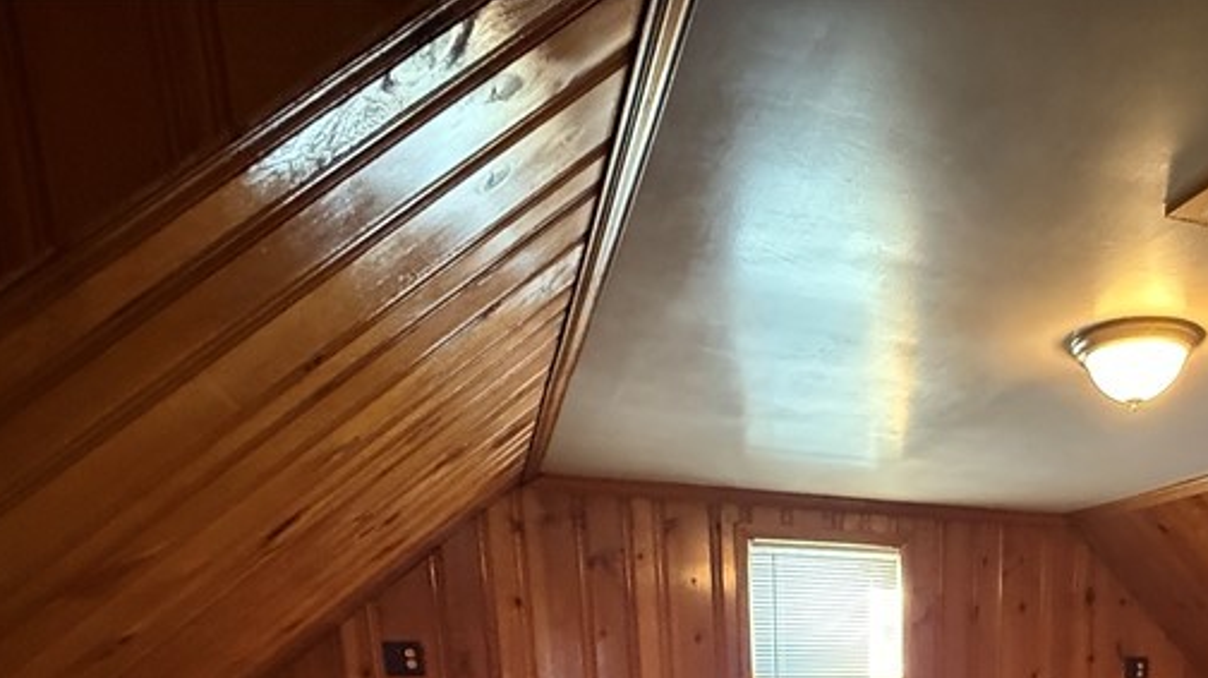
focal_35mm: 31
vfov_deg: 29.3
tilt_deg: -12.3
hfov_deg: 59.3
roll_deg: +0.3
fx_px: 993
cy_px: 913
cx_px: 908
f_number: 2.2
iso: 1000
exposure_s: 1/40
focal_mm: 2.22
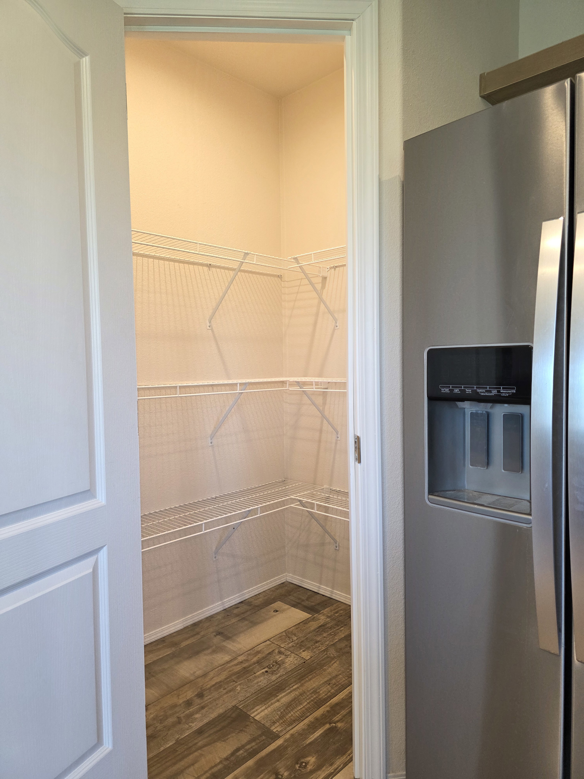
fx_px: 517
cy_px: 390
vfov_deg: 73.9
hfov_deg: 58.9
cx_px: 292
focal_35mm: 23
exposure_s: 1/120
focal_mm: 6.3
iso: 200
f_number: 1.7
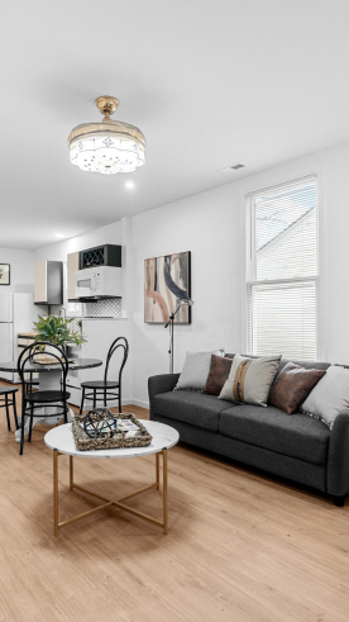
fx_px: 395
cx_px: 140
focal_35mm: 24
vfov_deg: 76.3
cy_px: 310
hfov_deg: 47.4
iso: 400
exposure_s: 1/13
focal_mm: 10
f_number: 8
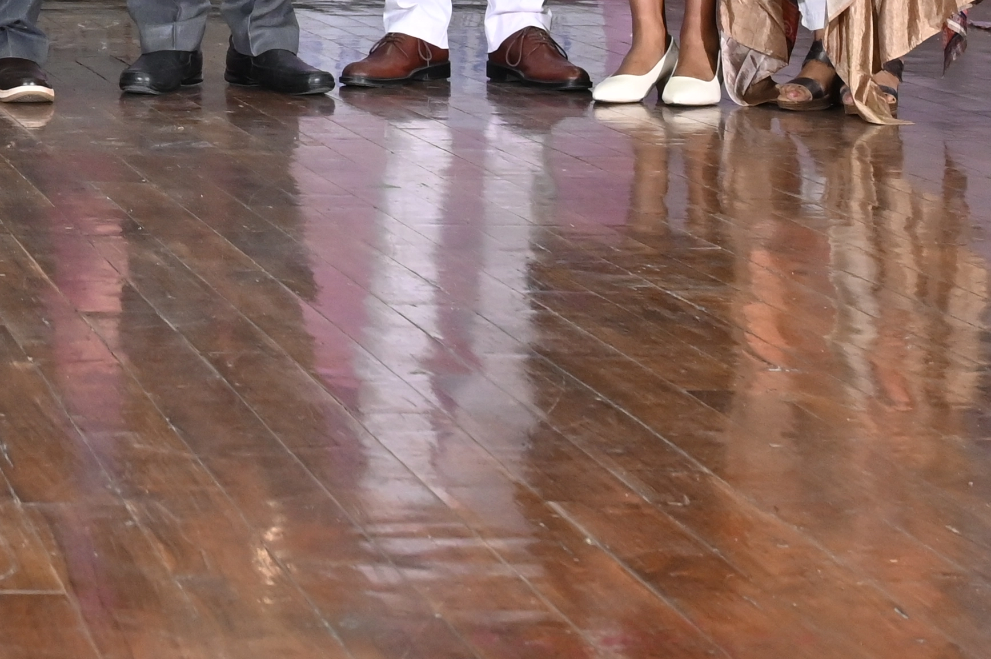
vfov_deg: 10.1
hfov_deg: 15.3
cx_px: -247
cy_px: -489
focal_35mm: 129
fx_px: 3548
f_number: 7.1
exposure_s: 1/125
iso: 2000
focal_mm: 37
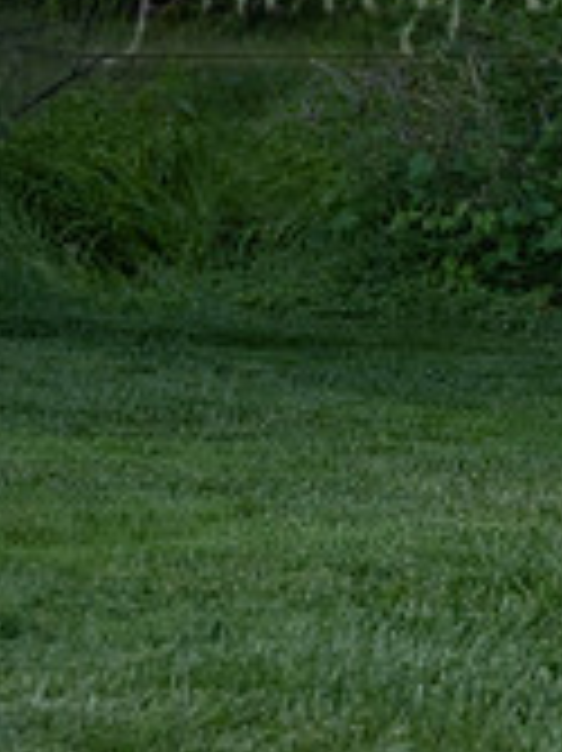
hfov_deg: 8.2
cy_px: 117
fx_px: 3620
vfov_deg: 11.8
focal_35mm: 167
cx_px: 1292
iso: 400
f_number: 3.2
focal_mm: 40
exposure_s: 1/1250
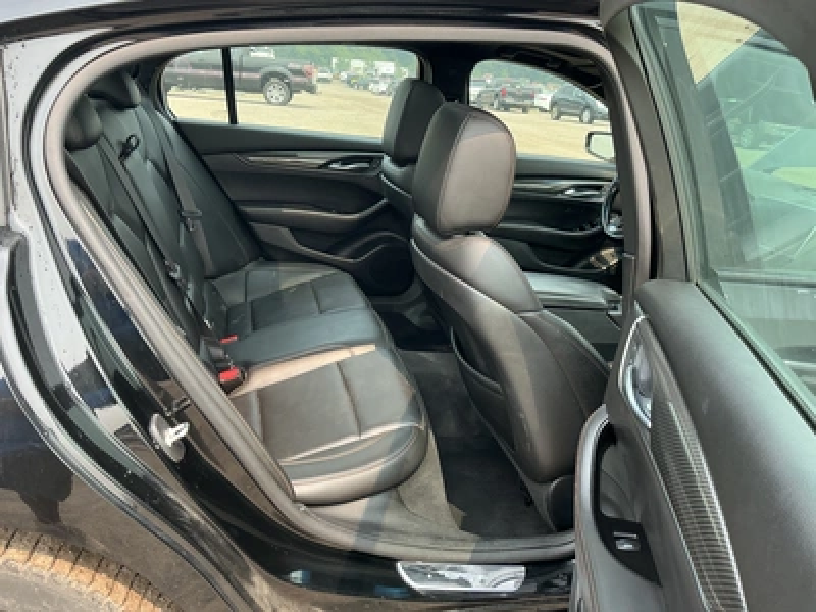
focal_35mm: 28
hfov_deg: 63.4
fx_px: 660
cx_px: 408
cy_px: 306
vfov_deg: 49.7
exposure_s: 1/188
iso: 25
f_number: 1.8
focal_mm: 3
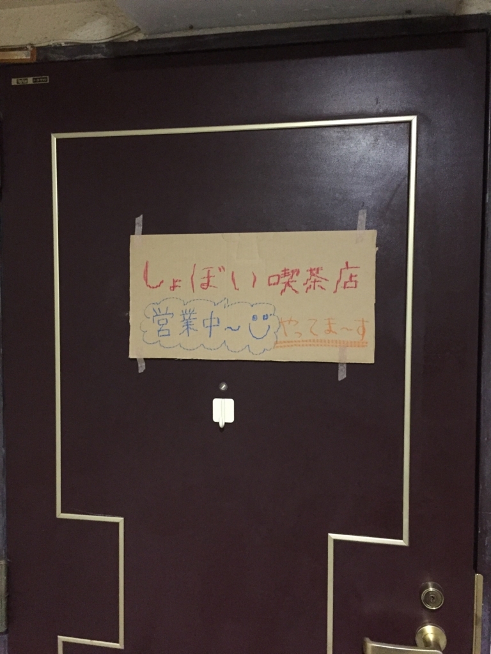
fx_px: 548
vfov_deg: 61.7
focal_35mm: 29
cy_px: 327
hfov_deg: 48.2
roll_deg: -0.5
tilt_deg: -3.3
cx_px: 246
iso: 400
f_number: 2.2
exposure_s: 1/15
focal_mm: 4.15
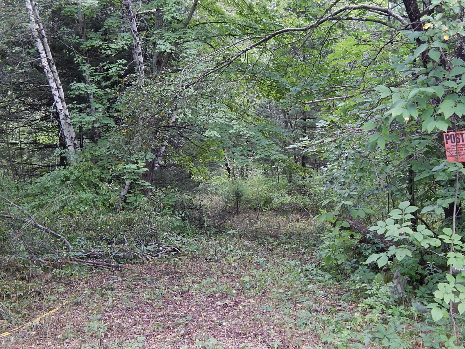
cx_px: 232
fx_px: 658
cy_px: 174
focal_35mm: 49
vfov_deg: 29.7
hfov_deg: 38.9
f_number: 3.7
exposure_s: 1/125
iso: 400
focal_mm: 8.6
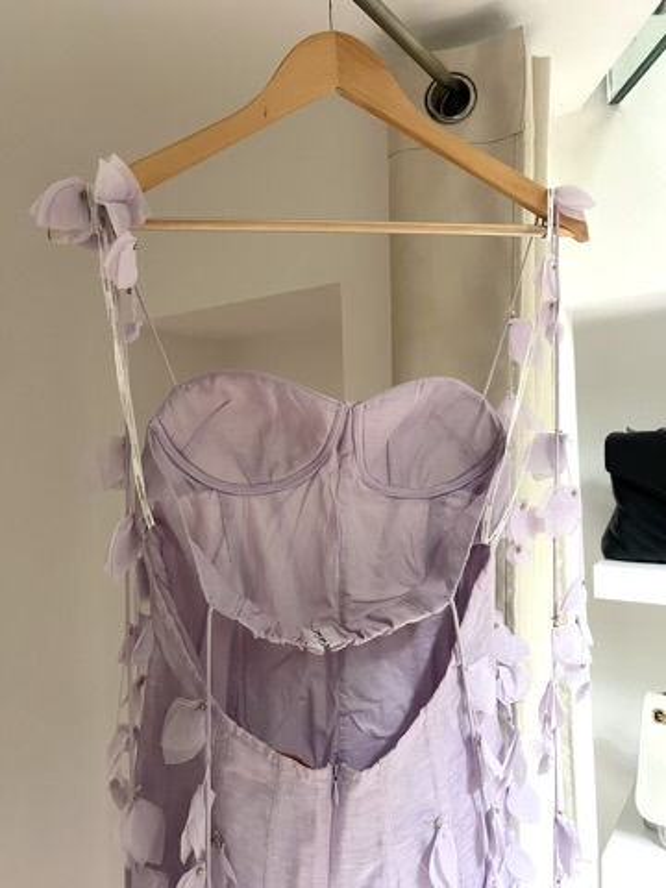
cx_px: 333
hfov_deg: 53.1
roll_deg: +2.6
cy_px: 444
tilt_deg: -1.7
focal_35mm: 26
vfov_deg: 67.3
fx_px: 667
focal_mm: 5.7
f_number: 1.5
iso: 200
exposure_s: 1/60
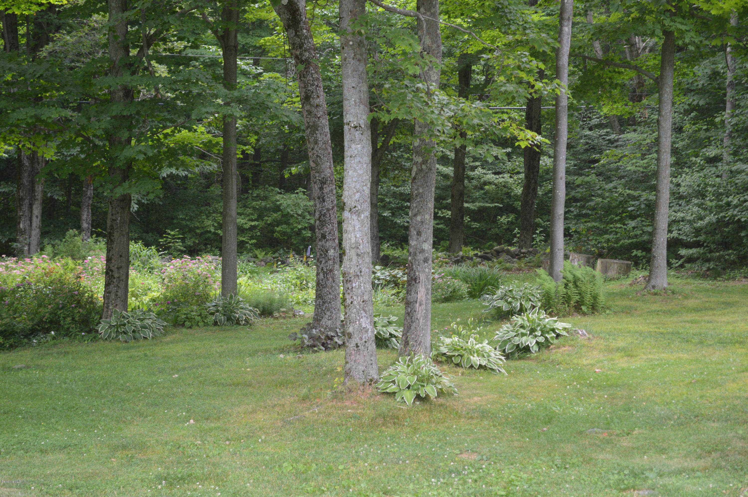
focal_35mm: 69
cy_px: 248
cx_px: 374
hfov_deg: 29.3
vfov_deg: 19.7
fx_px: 1432
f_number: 5.6
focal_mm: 46
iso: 400
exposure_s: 1/125
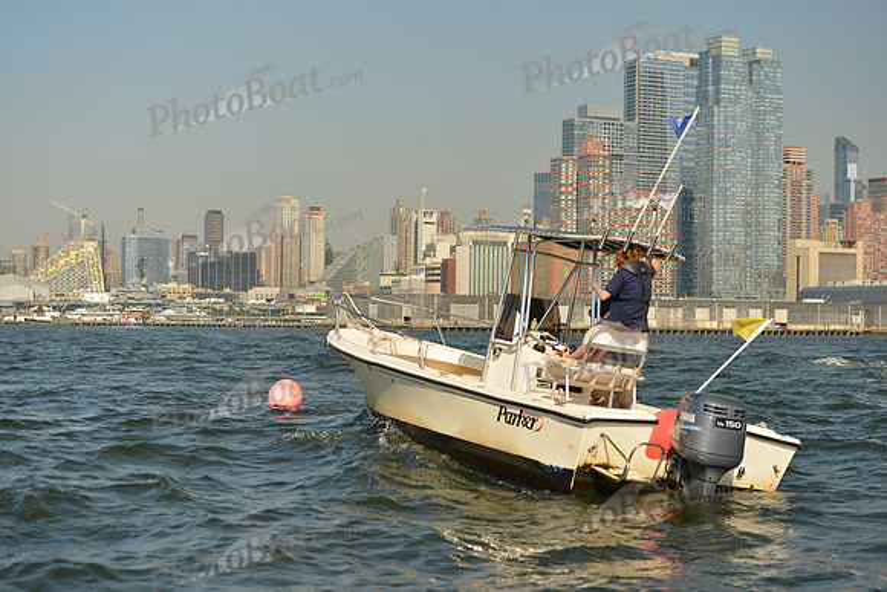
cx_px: 444
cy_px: 296
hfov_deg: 28.8
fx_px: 1725
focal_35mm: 70
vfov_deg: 19.5
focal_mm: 70
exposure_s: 1/1600
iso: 320
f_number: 4
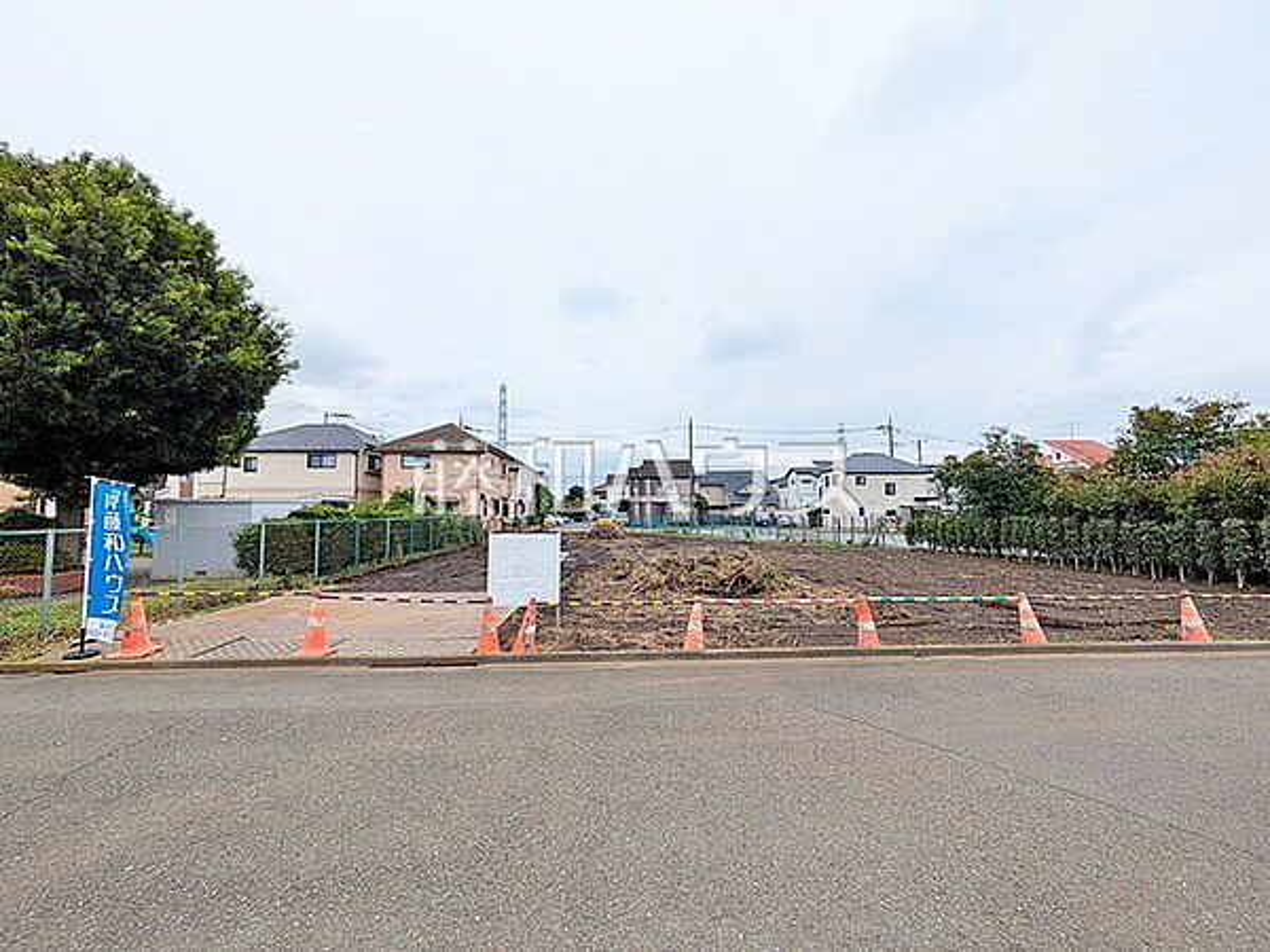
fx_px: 514
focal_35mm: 14
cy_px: 476
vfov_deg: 85.7
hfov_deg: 102.1
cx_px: 635
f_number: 2.2
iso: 52
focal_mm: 1.83
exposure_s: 1/1376
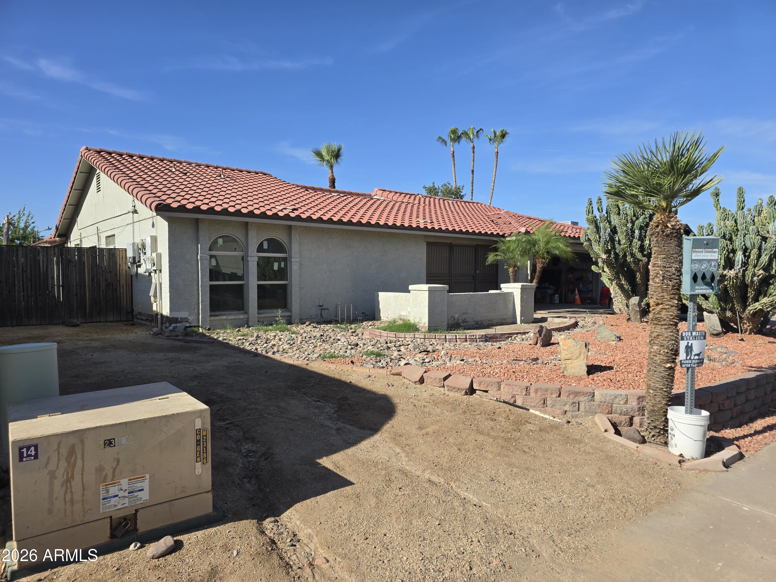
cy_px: 291
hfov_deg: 73.9
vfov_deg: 58.9
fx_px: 516
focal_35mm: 23
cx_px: 388
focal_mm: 6.3
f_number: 1.7
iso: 12
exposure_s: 1/832
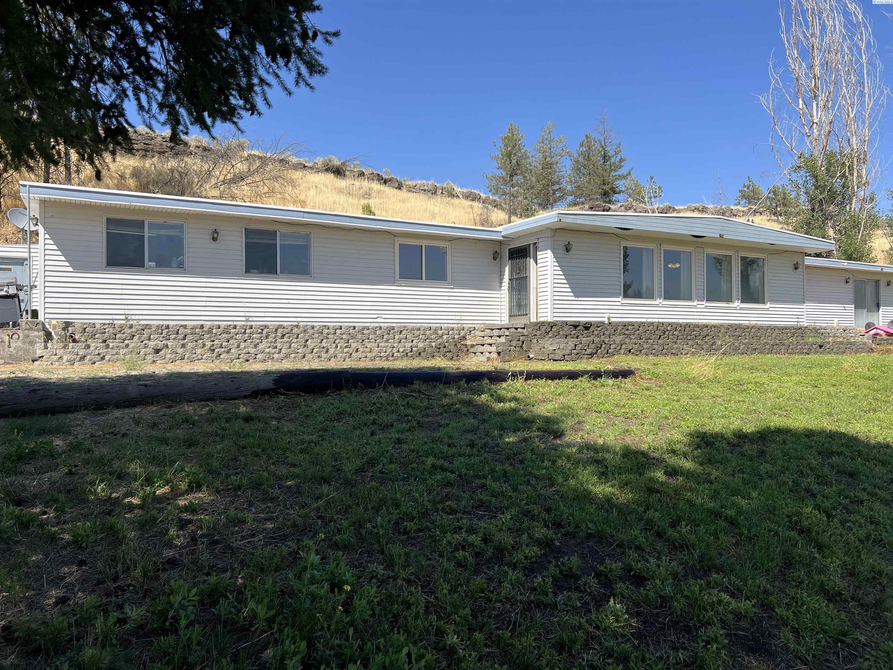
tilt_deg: -0.6
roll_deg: +1.1
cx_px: 446
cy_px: 335
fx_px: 671
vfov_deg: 53.1
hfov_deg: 67.3
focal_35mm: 26
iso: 50
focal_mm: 5.7
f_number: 1.5
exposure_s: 1/3571
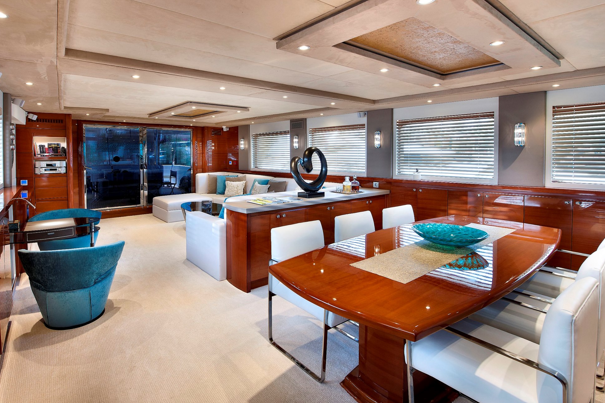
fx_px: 302
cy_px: 165
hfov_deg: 89.6
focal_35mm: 18
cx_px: 265
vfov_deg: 66.8
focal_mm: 14
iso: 100
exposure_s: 1/3
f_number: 9
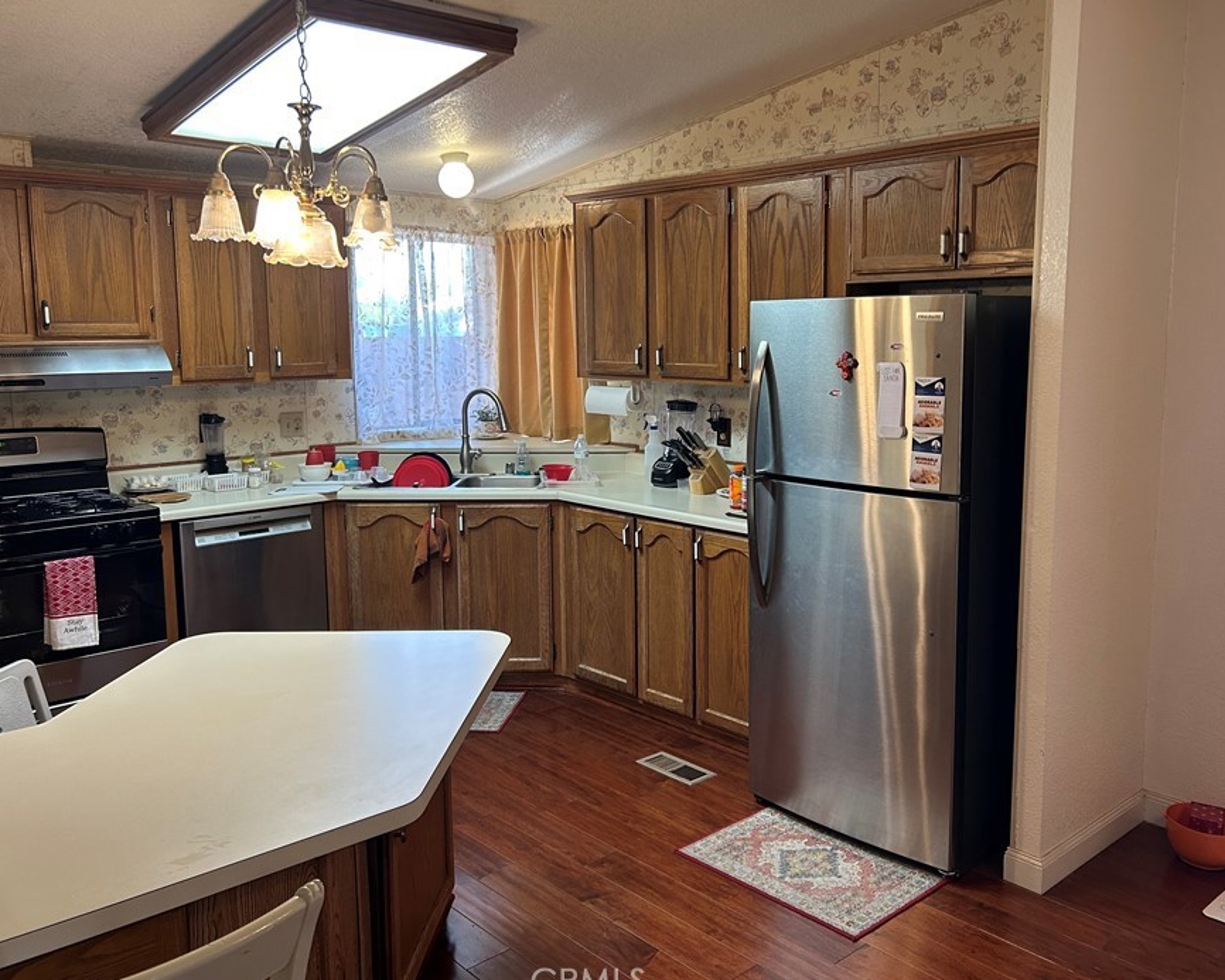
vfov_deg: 48.5
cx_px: 649
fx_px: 1088
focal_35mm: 30
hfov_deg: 58.7
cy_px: 458
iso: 125
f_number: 1.5
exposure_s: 1/120
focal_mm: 5.7
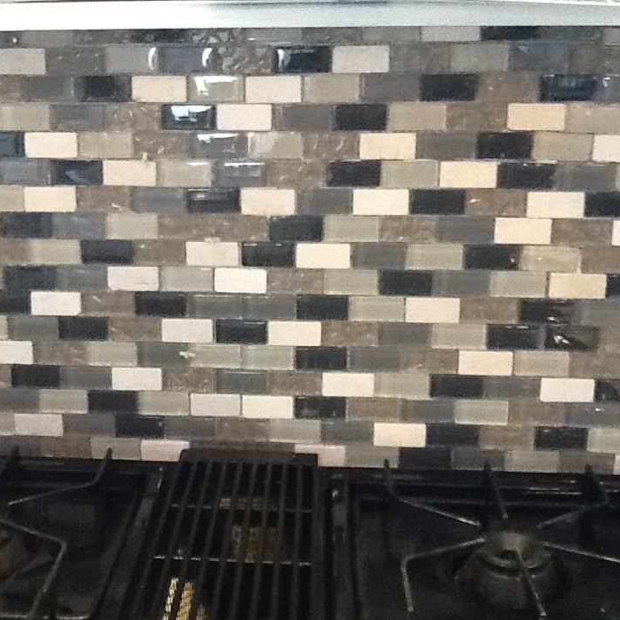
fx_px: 770
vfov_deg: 43.9
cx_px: 231
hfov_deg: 43.5
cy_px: 311
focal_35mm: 38
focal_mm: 2.03
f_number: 2.4
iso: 400
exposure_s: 1/15
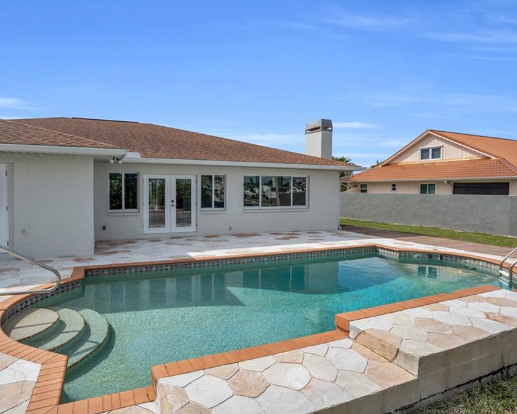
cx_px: 241
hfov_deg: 75.0
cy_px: 203
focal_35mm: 22
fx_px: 337
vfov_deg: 63.1
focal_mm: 19
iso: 200
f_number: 9
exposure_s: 1/640
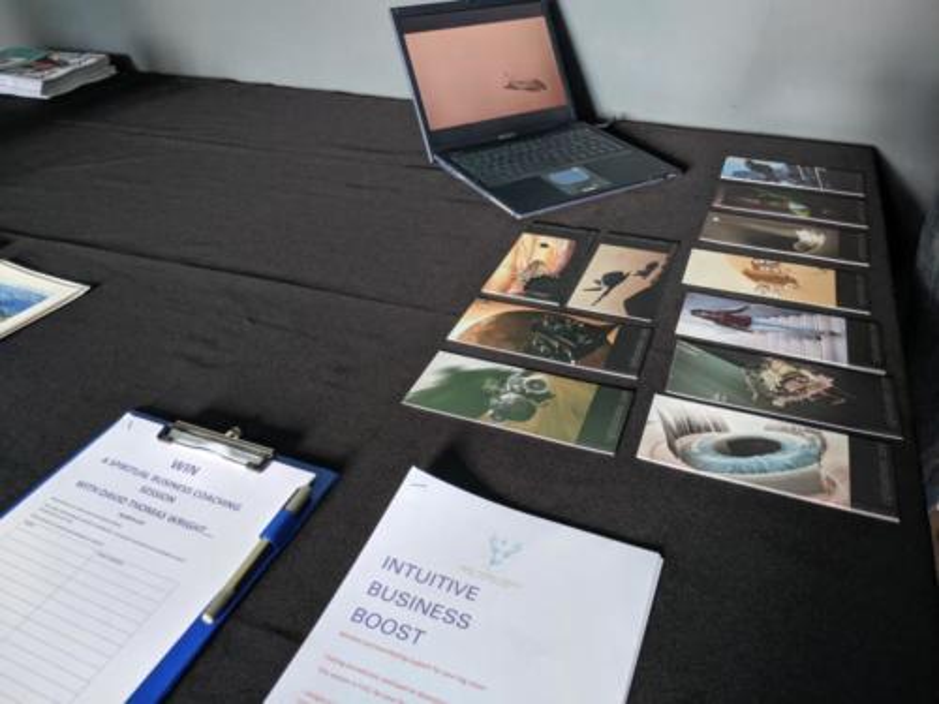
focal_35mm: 27
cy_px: 352
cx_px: 470
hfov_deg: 65.3
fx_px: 732
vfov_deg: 51.4
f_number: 1.8
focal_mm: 4.44
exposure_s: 1/50
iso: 296
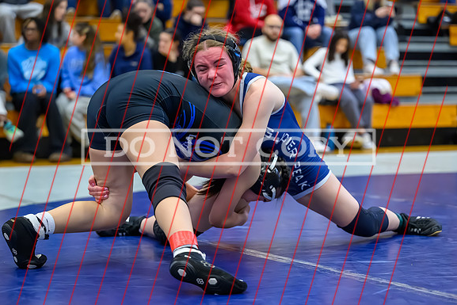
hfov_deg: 19.6
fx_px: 1320
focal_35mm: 104
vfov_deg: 13.2
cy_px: 168
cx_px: 233
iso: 10000
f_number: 2.8
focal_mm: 92
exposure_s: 1/500
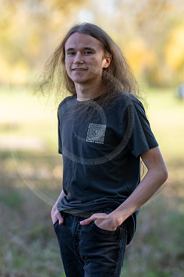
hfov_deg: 10.8
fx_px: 974
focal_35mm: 127
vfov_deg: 16.1
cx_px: 92
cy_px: 138
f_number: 1.6
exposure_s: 1/500
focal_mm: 85
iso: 80
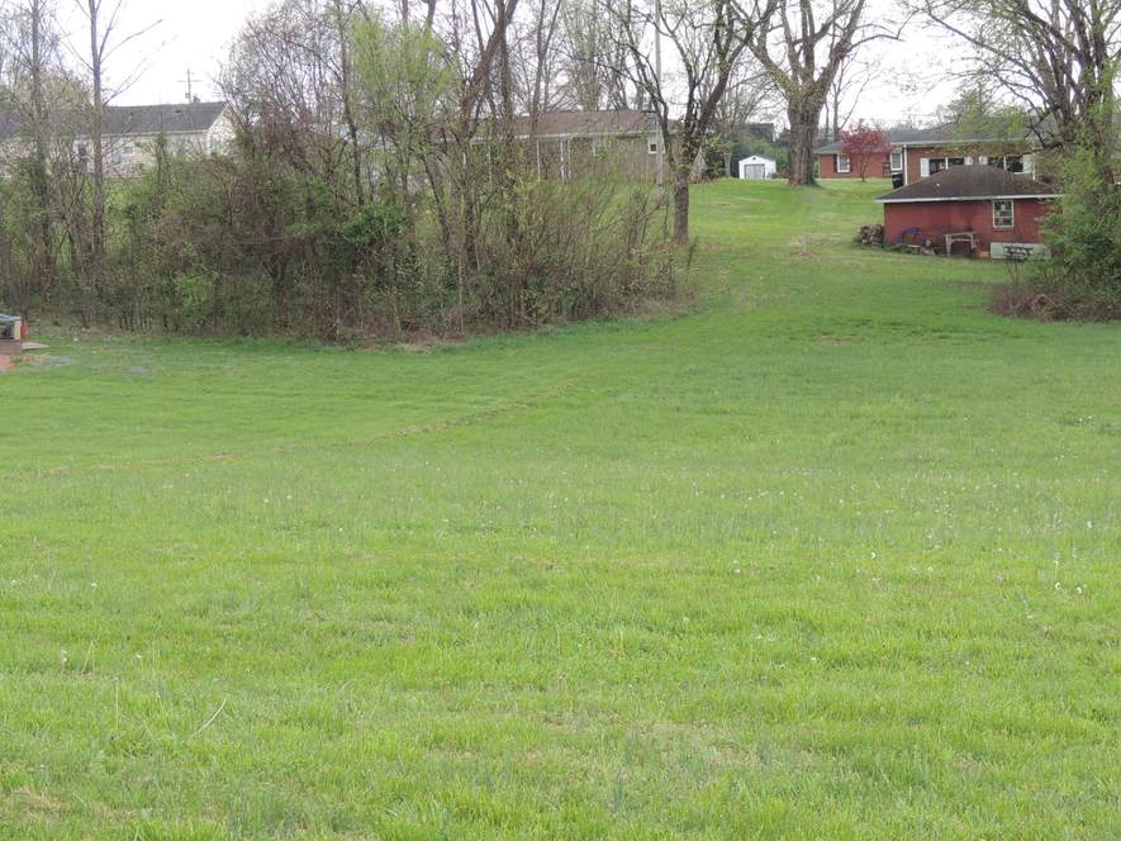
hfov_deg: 28.5
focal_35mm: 68
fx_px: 2202
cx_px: 679
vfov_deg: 21.6
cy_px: 407
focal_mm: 8.3
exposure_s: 1/200
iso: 100
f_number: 3.5
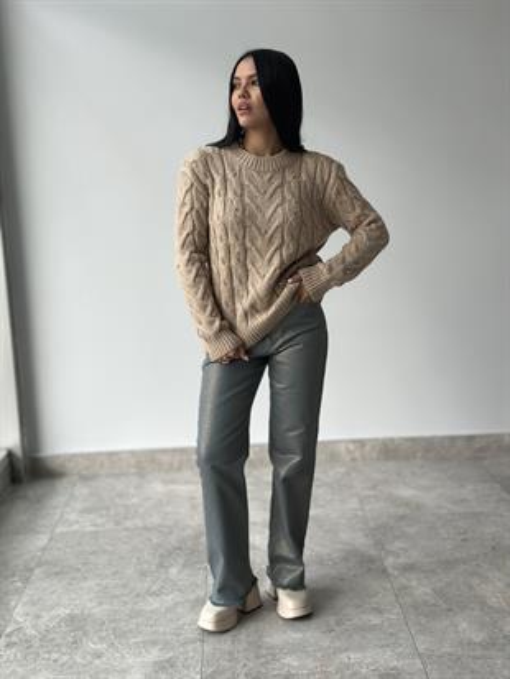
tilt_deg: -10.8
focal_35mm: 48
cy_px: 340
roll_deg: +1.2
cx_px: 255
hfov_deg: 30.3
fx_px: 942
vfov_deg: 39.6
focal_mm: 6.86
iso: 80
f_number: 1.78
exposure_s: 1/460
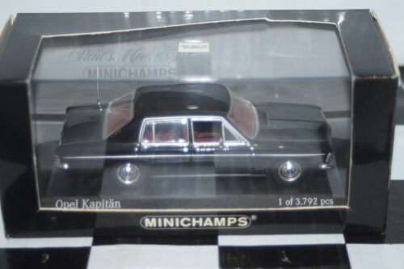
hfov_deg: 22.6
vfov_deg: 15.2
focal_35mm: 90
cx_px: 202
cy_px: 134
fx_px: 1010
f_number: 5.6
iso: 200
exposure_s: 1/60
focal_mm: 60
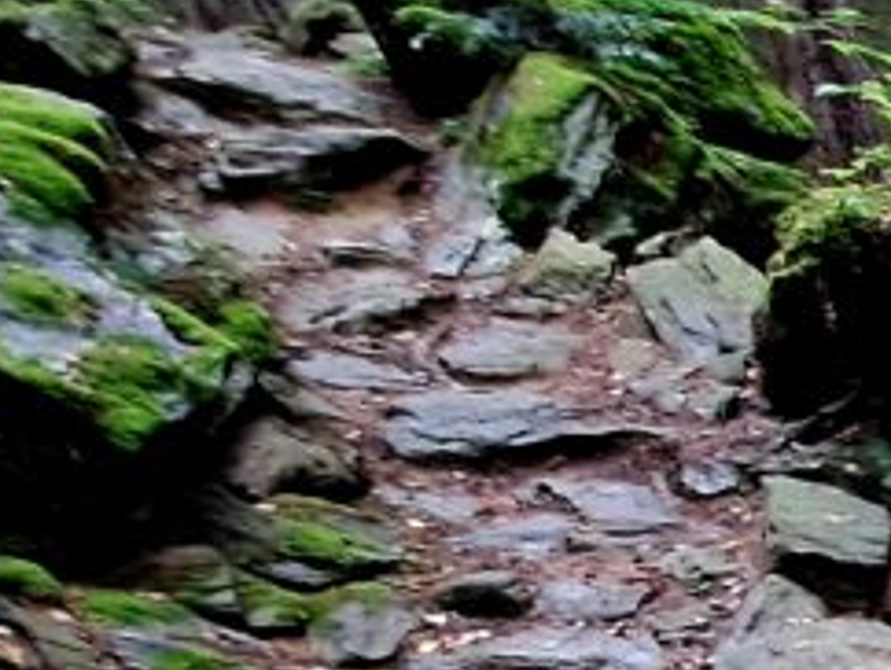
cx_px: 1716
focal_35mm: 55
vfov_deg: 22.7
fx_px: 1417
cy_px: 946
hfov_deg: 20.2
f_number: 2.2
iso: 320
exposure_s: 1/25
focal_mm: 1.42
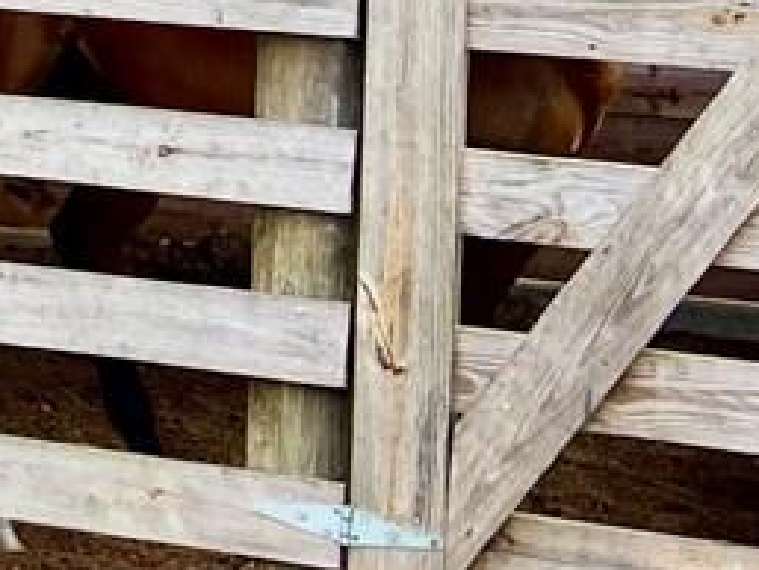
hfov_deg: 10.4
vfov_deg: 9.0
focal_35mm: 162
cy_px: -154
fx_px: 3554
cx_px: -1116
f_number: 1.8
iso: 32
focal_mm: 4.25
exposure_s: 1/381
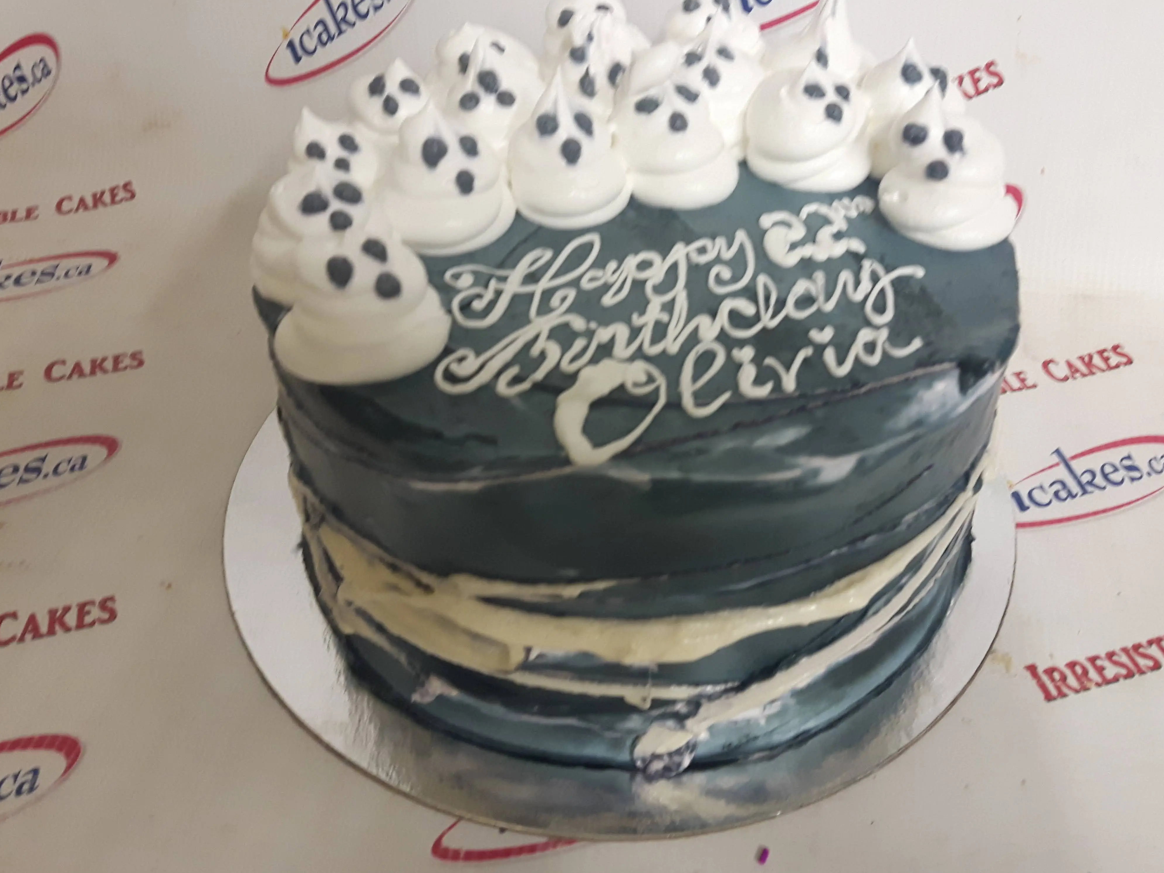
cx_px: 657
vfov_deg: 39.6
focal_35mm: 36
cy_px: 411
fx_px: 1211
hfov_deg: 51.2
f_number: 1.9
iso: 160
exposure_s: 1/17
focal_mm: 3.7
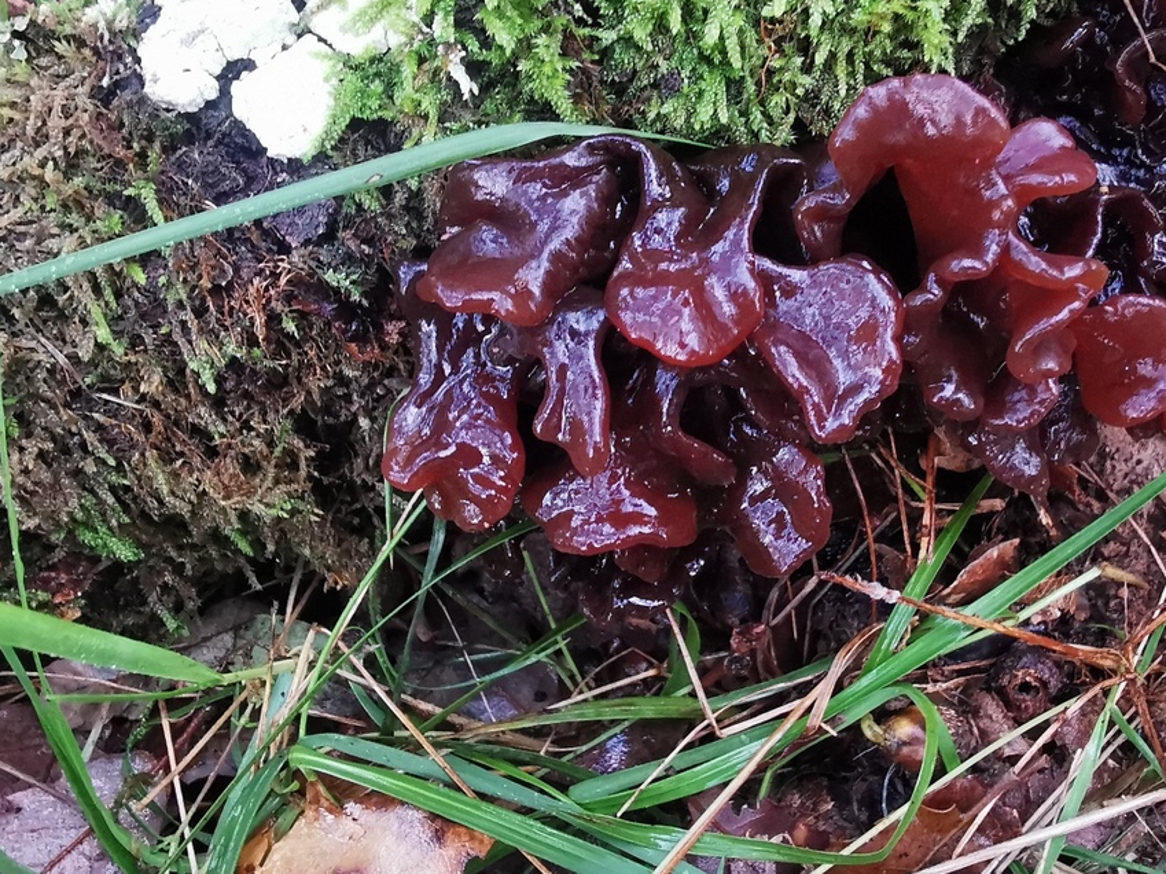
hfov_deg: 52.0
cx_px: 744
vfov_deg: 40.5
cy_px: 341
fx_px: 1178
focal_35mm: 35
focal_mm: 2.35
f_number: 2.2
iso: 250
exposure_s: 1/33.3
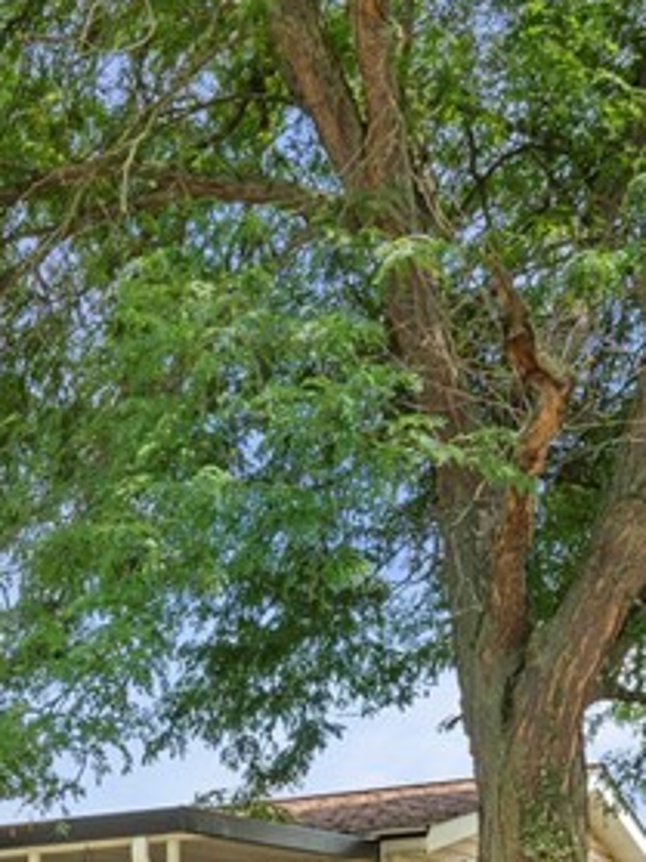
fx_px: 1768
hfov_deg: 19.0
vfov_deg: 25.2
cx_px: -229
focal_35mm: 71
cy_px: 978
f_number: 9
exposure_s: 1/80
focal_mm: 19
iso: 250
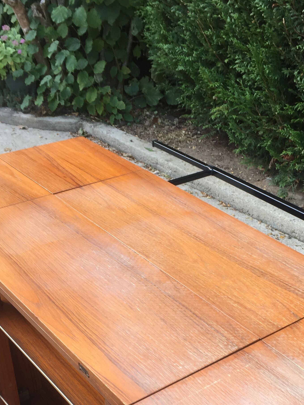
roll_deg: +1.7
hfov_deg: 28.0
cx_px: 181
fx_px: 609
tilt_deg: -35.0
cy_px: 316
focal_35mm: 52
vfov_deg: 35.8
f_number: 2.2
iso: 32
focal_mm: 4.15
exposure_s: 1/50
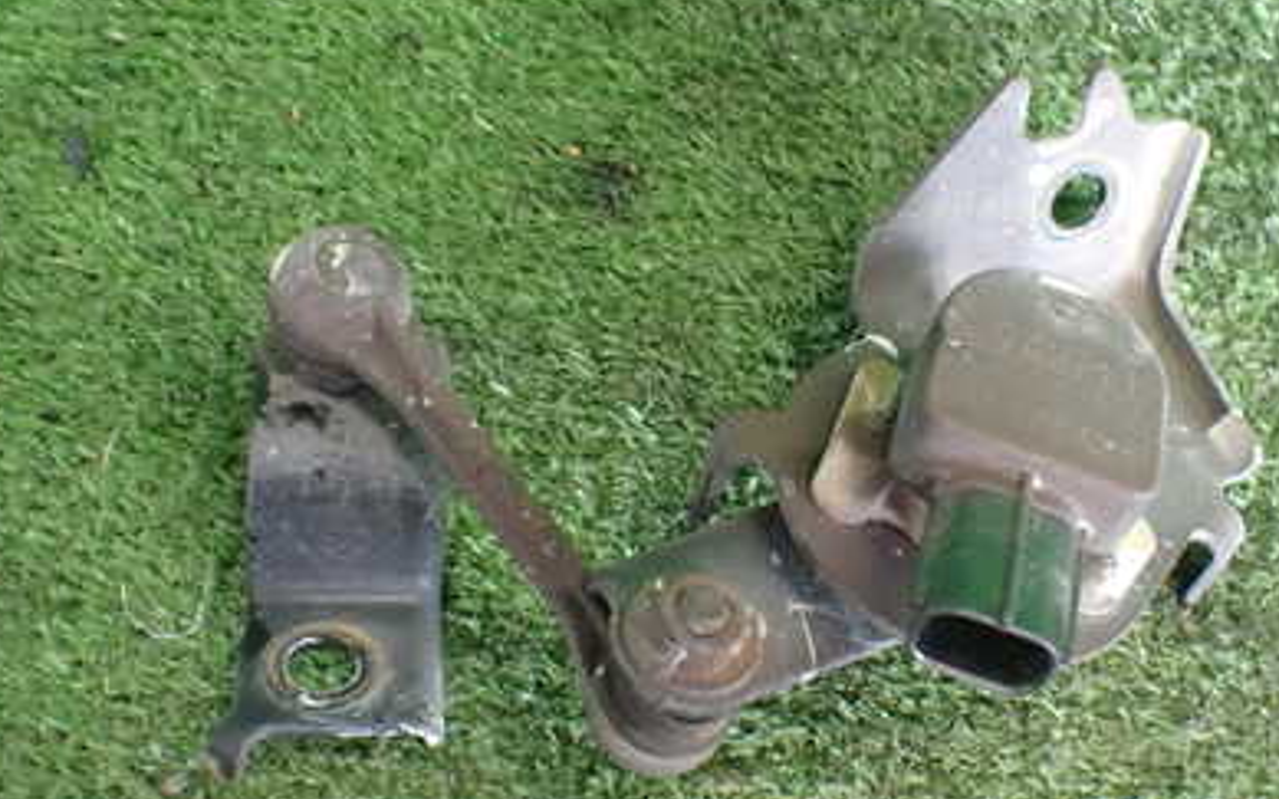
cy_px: 431
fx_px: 1708
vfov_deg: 26.3
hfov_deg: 40.6
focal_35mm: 49
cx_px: 832
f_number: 2.3
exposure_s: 1/60
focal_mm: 5.4
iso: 800
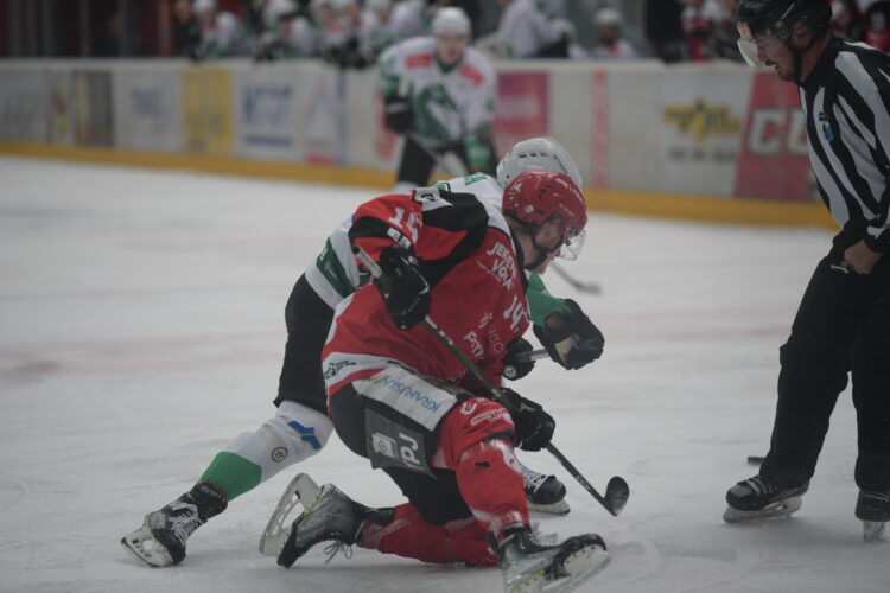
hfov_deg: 12.8
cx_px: 445
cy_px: 296
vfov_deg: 8.6
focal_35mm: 160
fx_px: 3955
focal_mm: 160
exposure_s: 1/1000
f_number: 2.8
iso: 1000
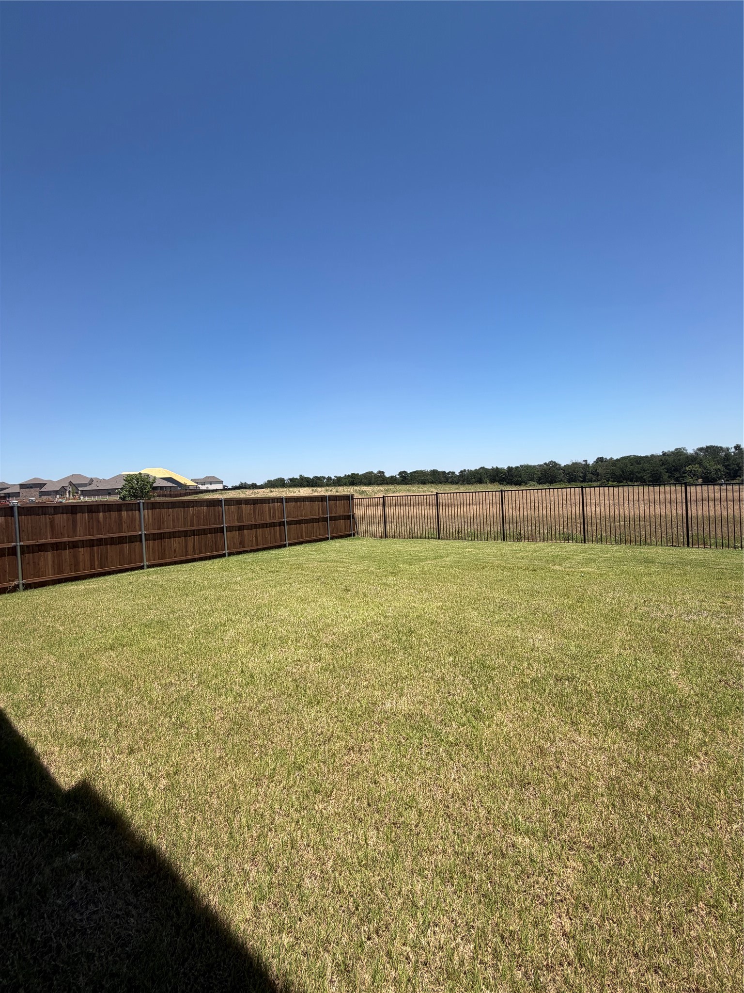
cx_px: 372
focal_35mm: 14
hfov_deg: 85.7
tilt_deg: -2.1
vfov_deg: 102.1
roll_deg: +2.5
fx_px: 401
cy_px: 496
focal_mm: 2.22
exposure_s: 1/853
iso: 20
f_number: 2.2
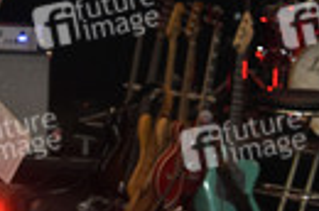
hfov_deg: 12.5
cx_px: -215
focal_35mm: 153
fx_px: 1352
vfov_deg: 8.8
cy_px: -42
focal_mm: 44
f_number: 7.1
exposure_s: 1/200
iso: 2500
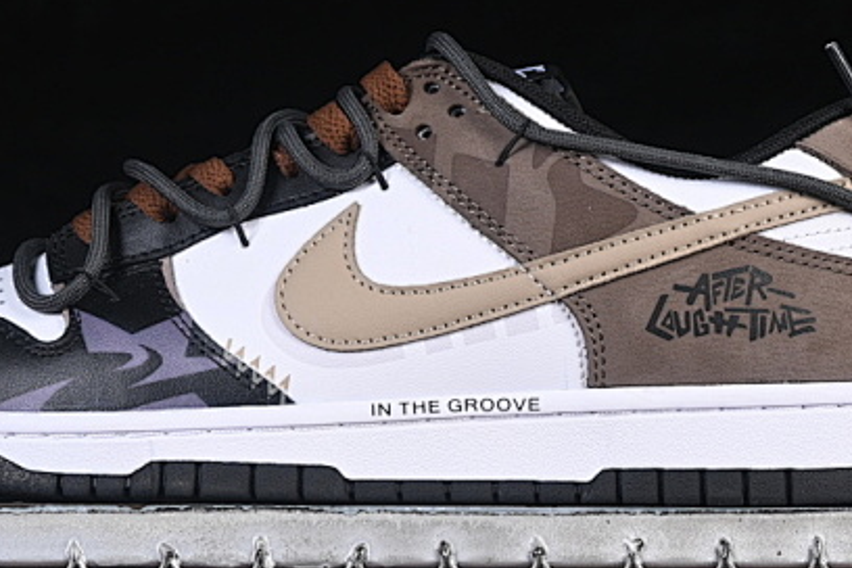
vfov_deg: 9.3
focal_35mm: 147
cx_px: 384
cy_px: 160
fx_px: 3479
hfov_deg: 14.0
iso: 160
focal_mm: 50
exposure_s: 1/80
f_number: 7.1
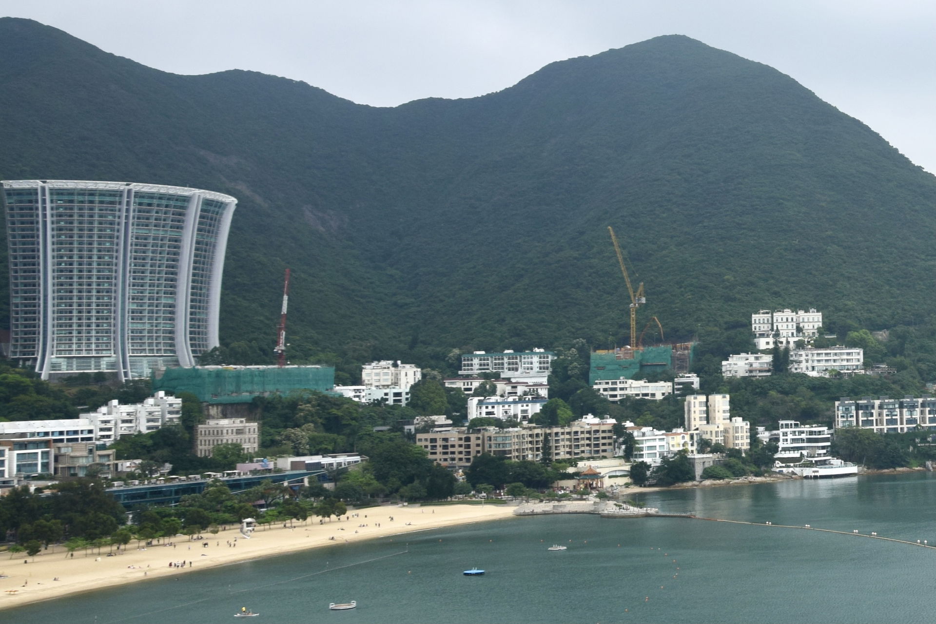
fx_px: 702
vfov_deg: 47.9
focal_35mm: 27
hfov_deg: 67.4
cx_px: 468
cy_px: 312
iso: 200
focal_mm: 18
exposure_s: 1/250
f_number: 8
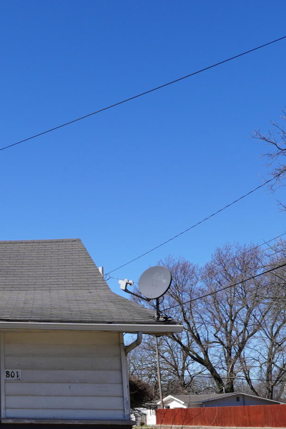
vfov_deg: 38.8
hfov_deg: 22.7
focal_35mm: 49
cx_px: -138
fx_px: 584
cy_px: 343
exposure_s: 1/640
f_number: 5
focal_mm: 10
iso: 100
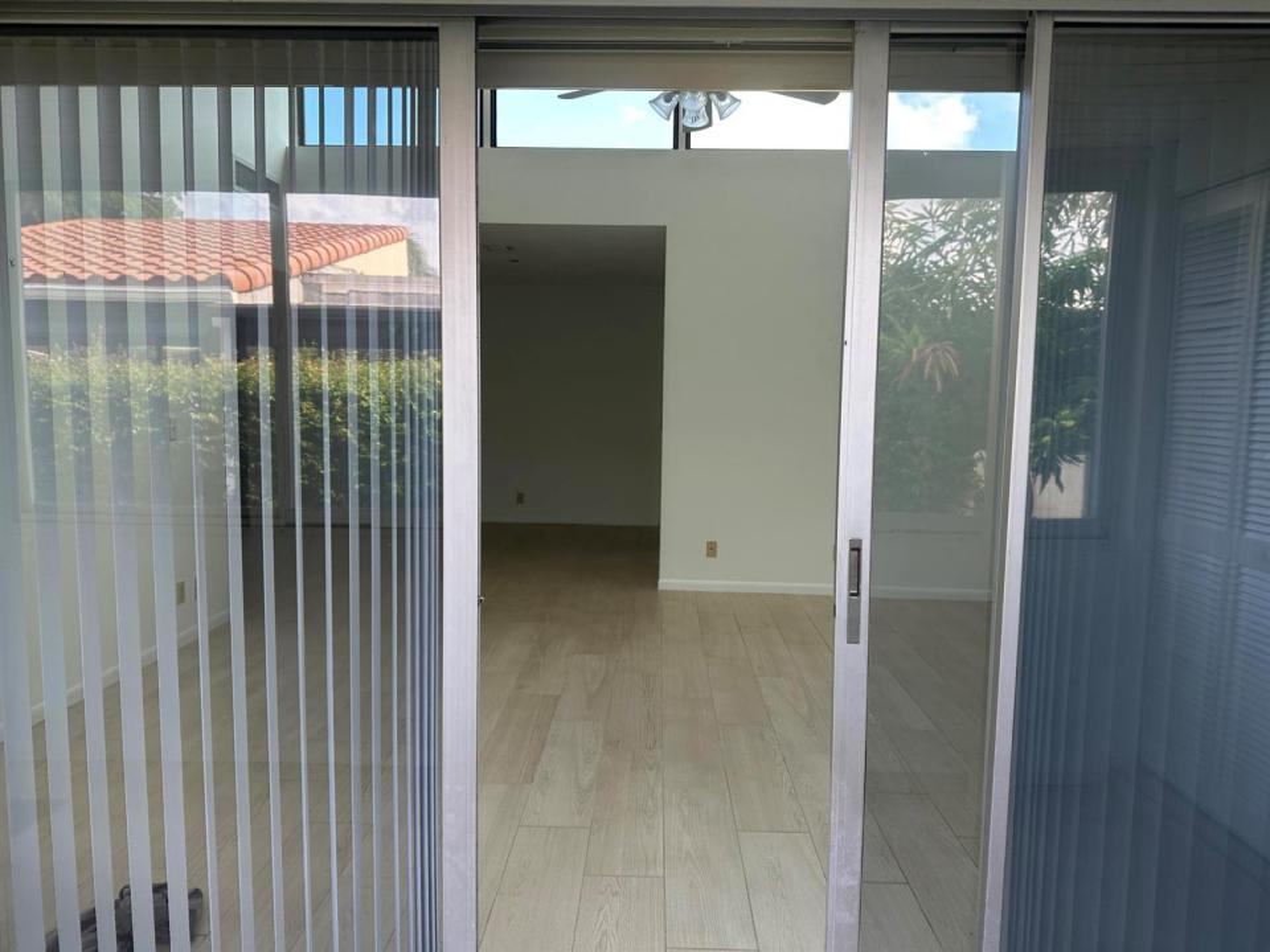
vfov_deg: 56.8
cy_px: 476
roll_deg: -0.9
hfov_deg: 71.6
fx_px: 881
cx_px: 635
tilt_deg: -7.0
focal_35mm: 24
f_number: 1.78
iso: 50
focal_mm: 6.86
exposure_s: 1/121
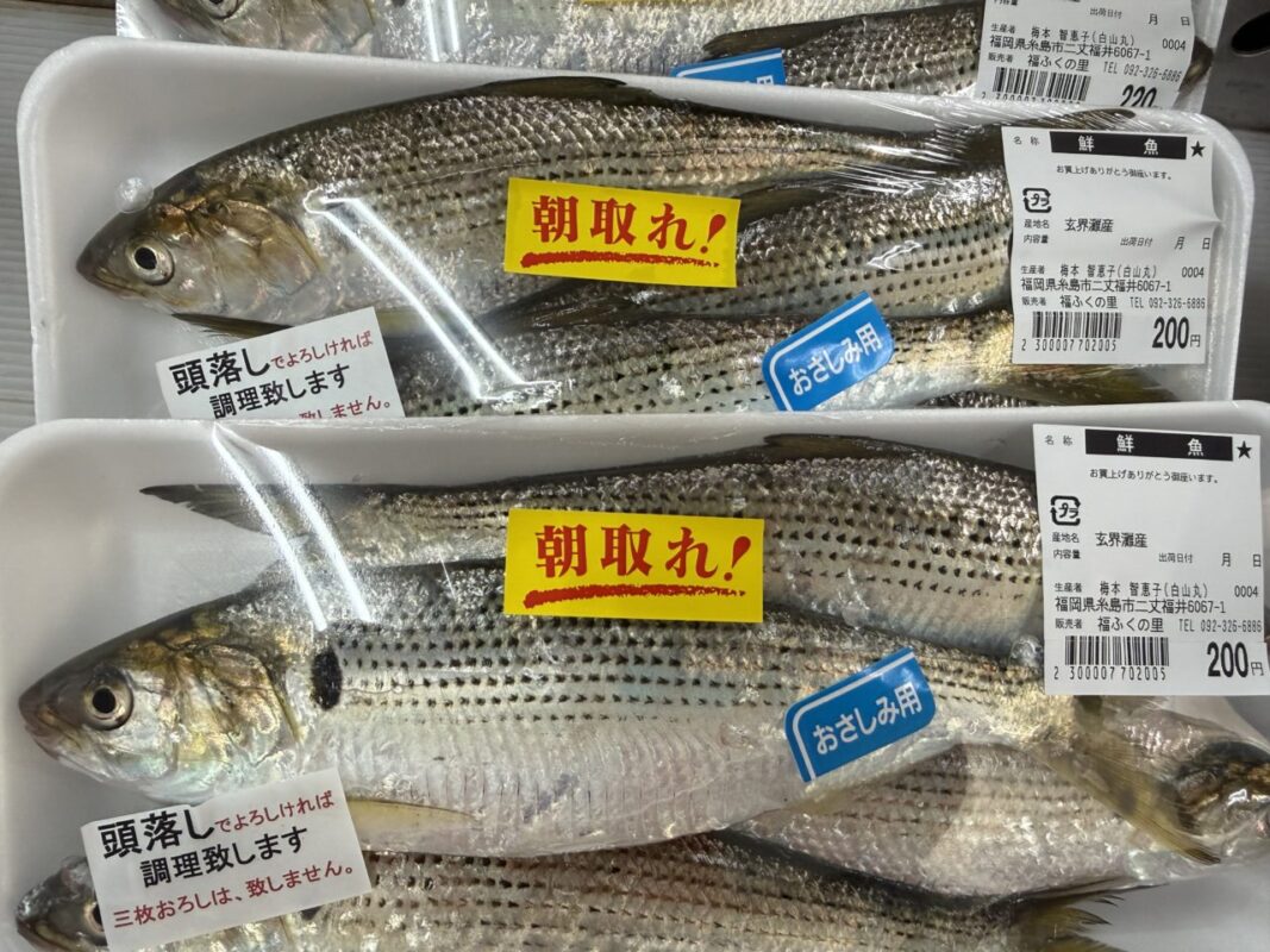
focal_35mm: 24
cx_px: 635
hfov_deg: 71.6
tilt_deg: -68.3
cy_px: 476
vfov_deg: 56.8
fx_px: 880
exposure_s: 1/120
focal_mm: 2.22
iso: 200
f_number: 2.2
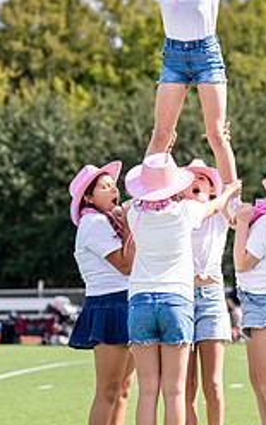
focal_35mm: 251
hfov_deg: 5.2
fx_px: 2903
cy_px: 145
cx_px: 208
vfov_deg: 8.3
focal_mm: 85
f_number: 2.8
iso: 250
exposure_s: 1/4000
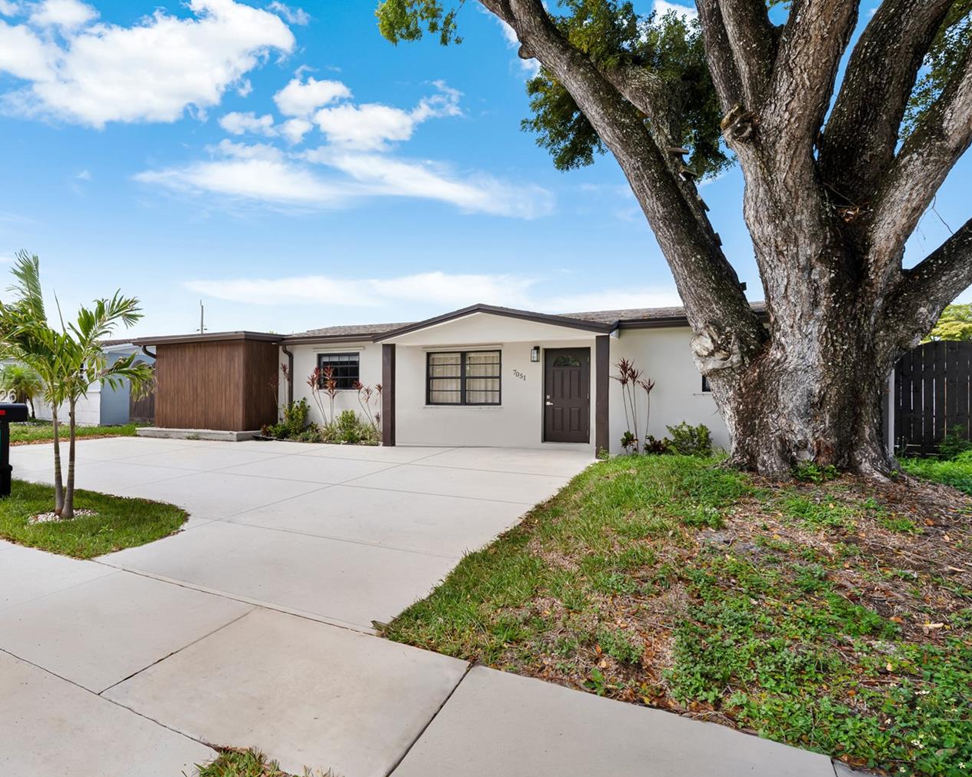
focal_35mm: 19
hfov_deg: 82.4
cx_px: 393
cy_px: 397
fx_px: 547
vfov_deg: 70.8
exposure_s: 1/30
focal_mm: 16
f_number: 11
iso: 100
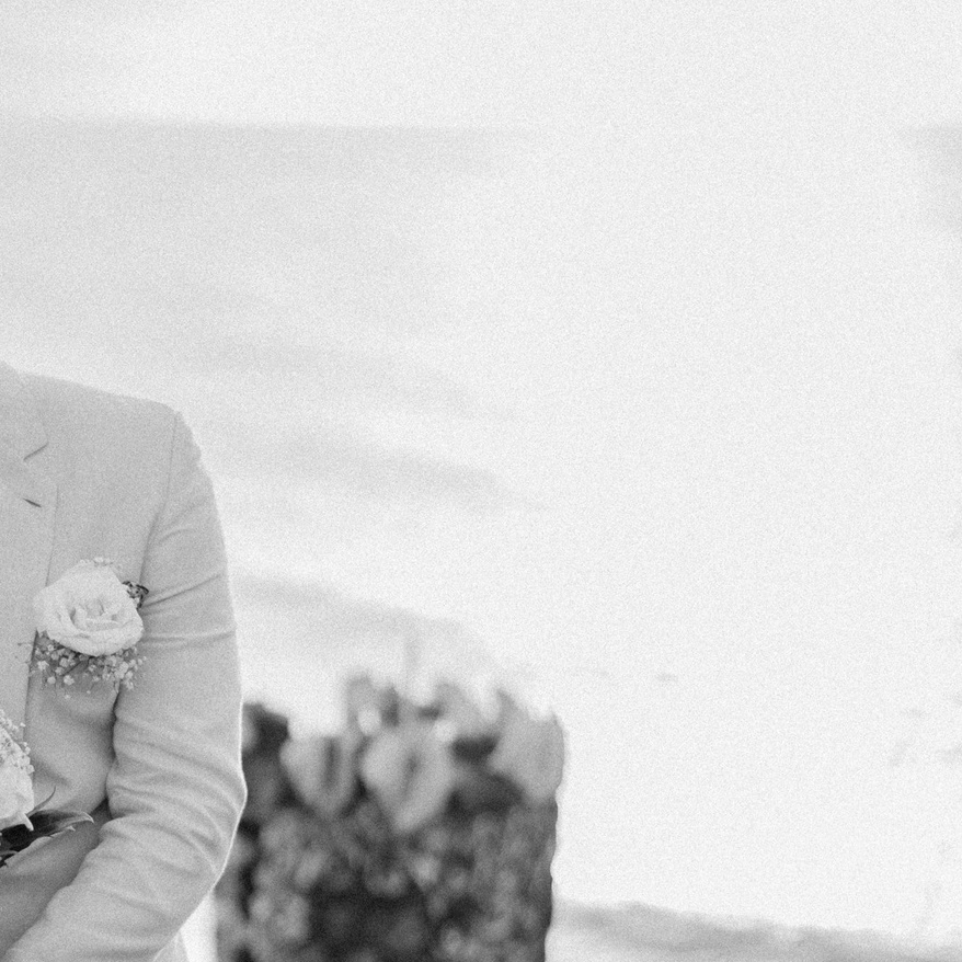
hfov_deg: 13.9
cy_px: 806
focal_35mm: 124
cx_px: 60
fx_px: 3899
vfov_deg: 14.0
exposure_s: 1/2500
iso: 320
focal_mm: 50
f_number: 2
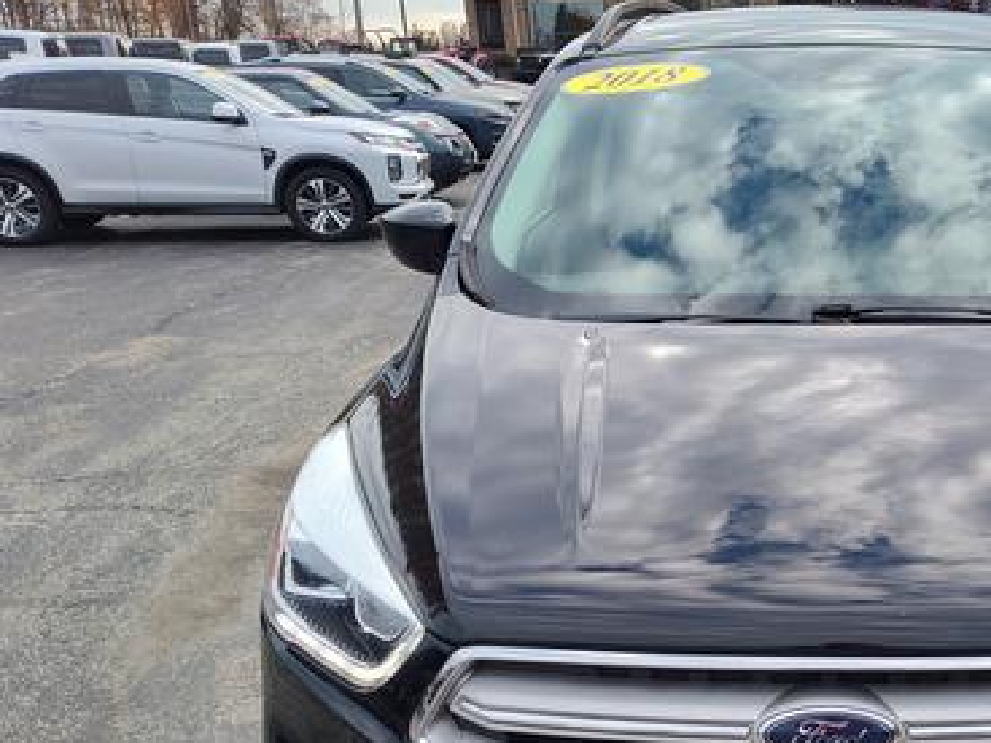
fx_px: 1145
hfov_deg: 44.1
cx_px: 819
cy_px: 552
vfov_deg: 35.2
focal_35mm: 40
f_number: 1.88
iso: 100
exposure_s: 1/1012
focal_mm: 5.56
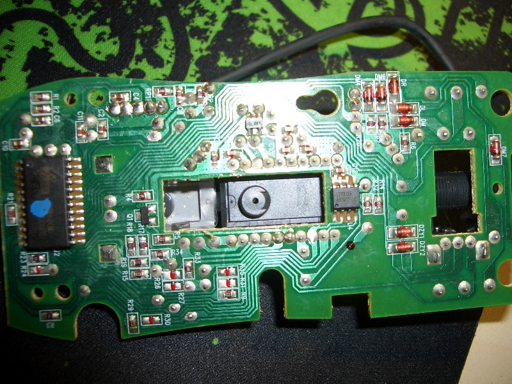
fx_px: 518
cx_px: 256
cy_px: 192
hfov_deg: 52.6
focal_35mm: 35
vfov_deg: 40.7
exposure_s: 1/60
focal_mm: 5.8
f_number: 2.6
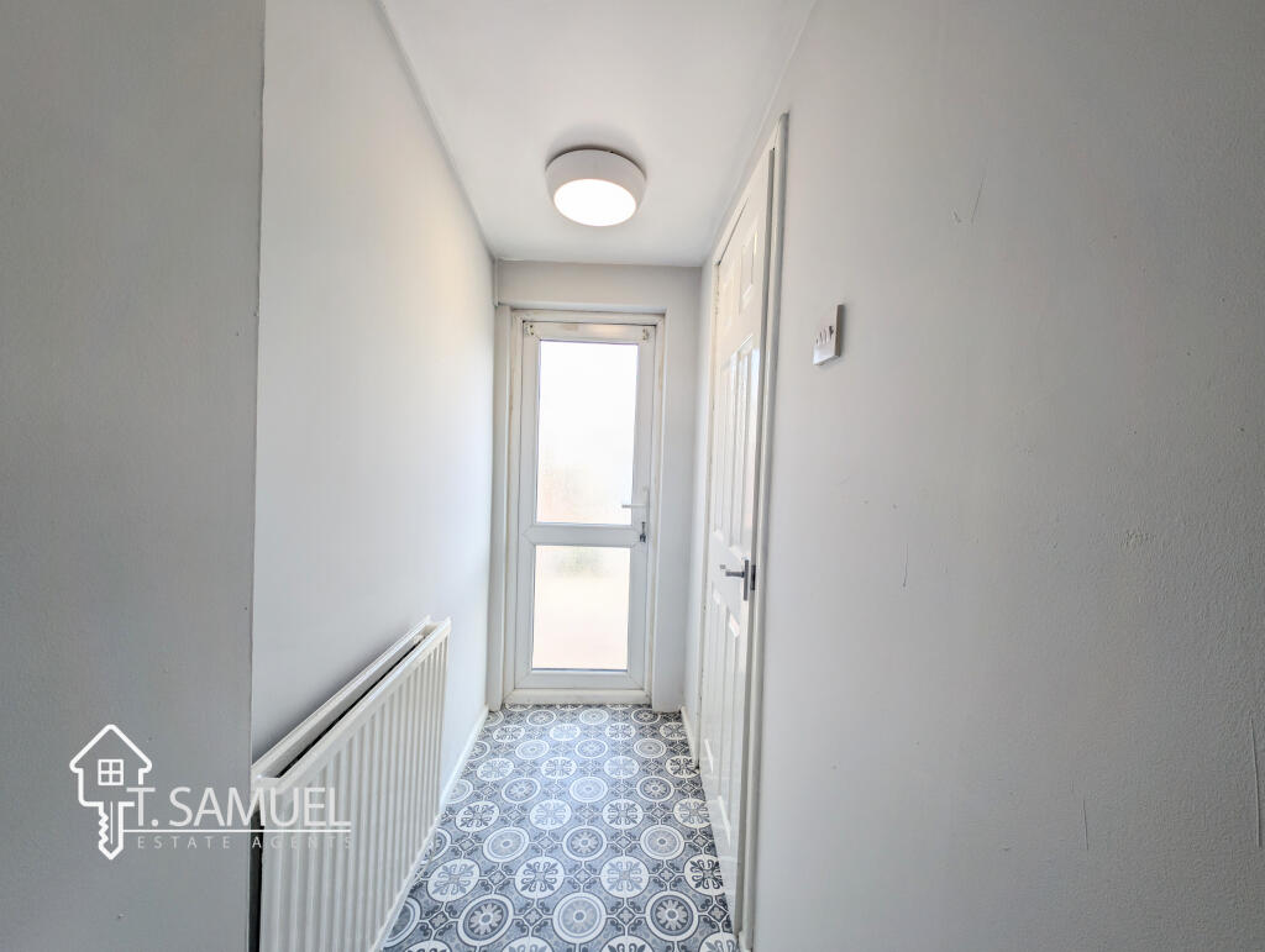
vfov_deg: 94.6
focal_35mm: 12
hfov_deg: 110.5
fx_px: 439
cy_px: 476
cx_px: 632
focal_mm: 2.23
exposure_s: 1/126
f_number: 1.95
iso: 41
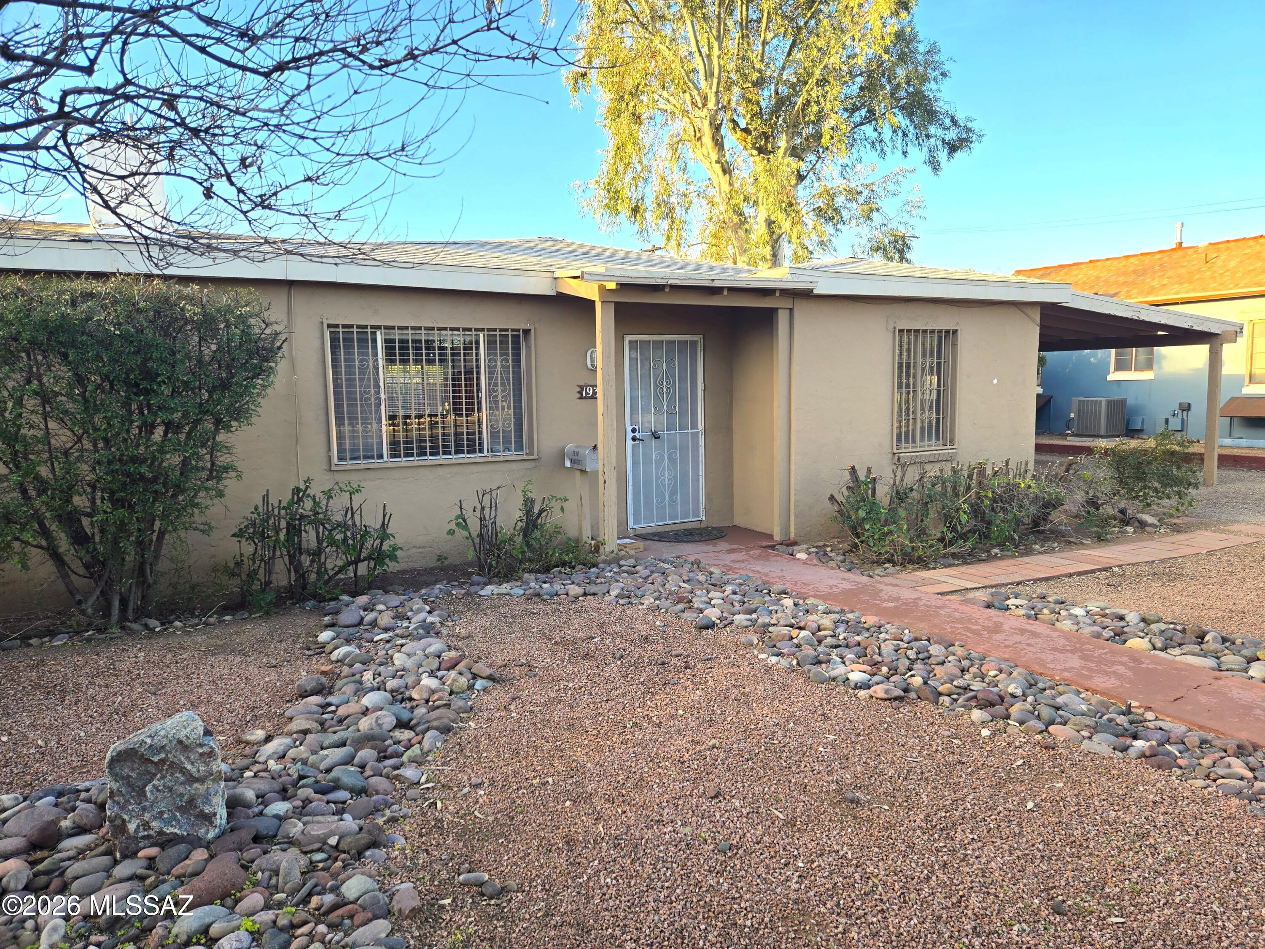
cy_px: 474
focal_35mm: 23
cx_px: 632
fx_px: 841
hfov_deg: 73.9
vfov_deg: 58.9
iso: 25
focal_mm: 5.4
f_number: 1.8
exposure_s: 1/273
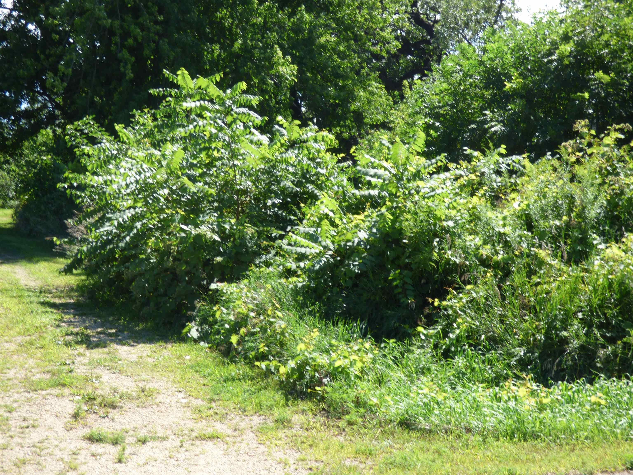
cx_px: 316
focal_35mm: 69
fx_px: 1262
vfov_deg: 21.3
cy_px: 238
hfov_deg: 28.2
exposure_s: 1/250
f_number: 4.3
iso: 100
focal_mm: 12.29
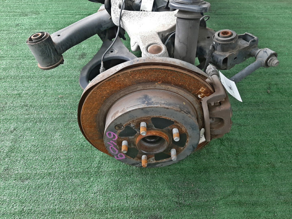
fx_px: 219
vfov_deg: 53.1
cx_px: 146
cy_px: 110
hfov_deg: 67.3
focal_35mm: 26
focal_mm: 3.93
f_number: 1.7
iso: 122
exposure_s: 1/50
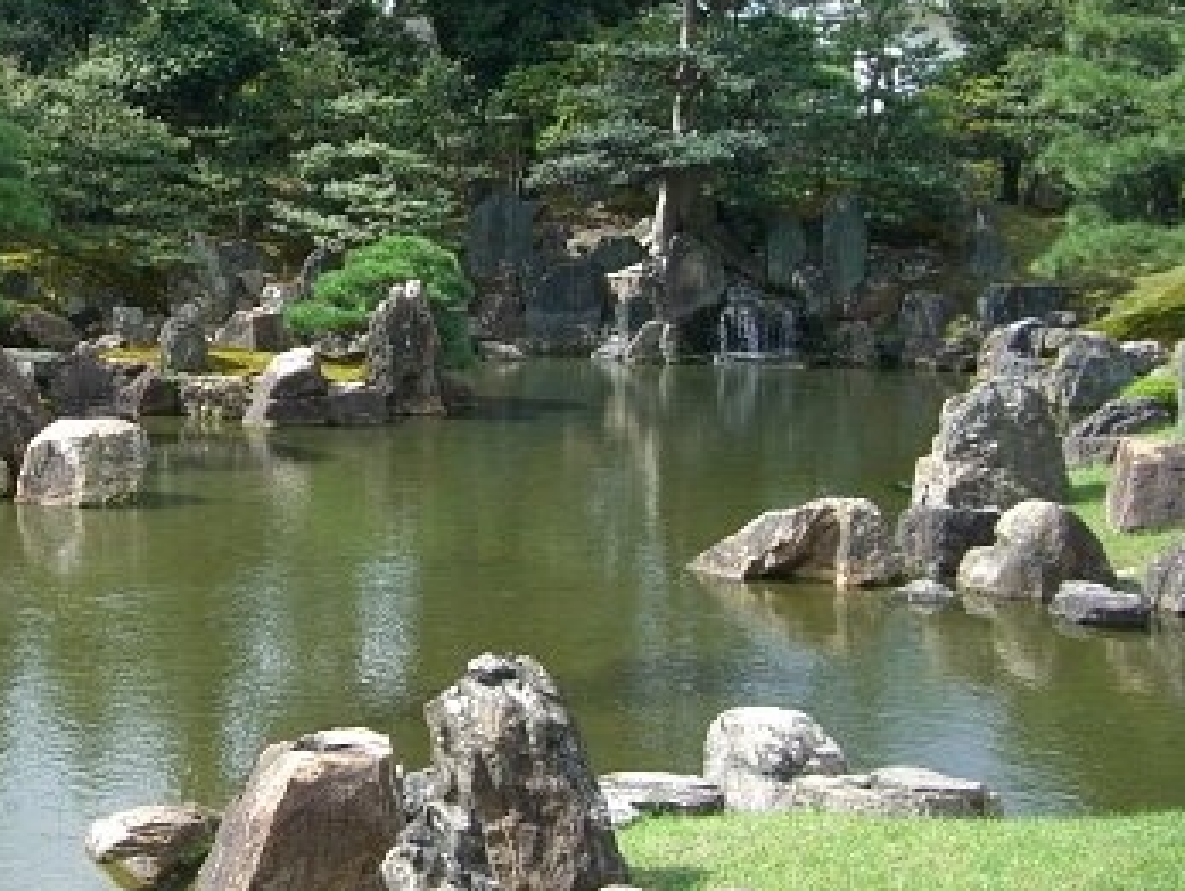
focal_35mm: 70
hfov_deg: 26.7
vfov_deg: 21.0
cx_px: 96
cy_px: 341
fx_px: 2399
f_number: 2.8
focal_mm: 7.9
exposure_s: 1/400
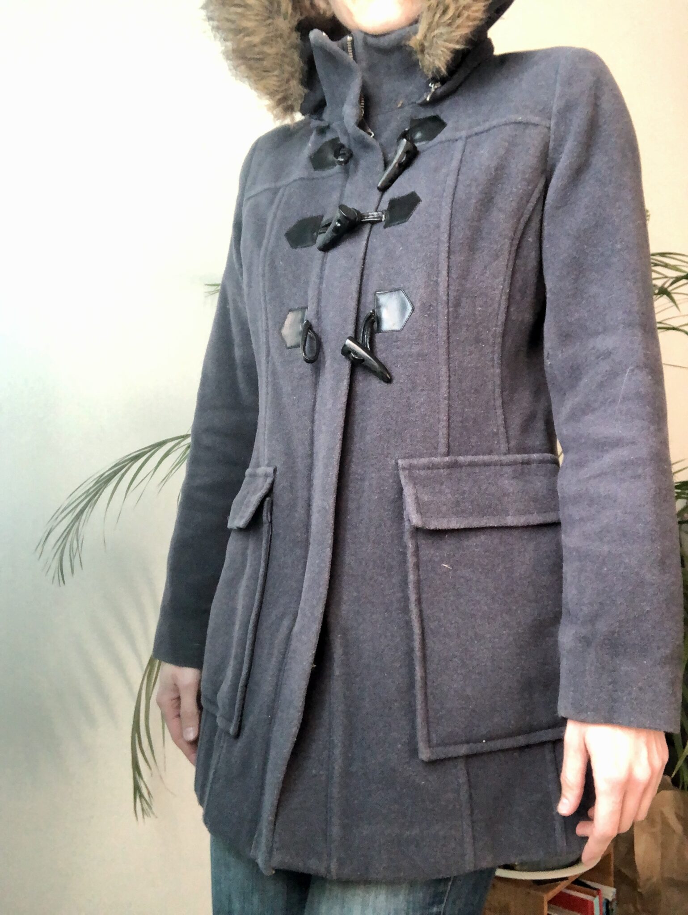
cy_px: 458
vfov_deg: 56.8
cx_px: 344
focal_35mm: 32
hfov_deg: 44.2
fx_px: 847
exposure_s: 1/40
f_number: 2.2
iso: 250
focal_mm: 2.87
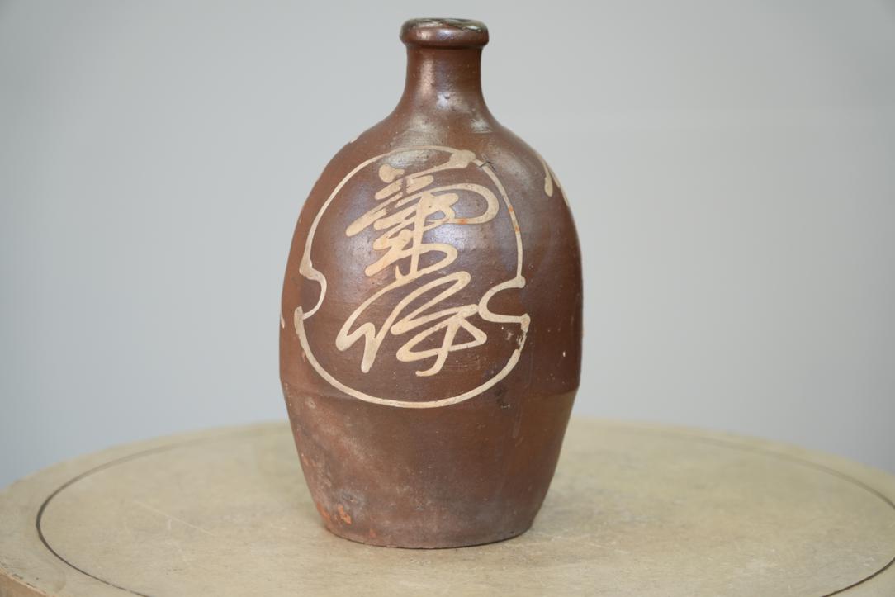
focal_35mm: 88
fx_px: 2188
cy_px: 298
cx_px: 448
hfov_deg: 23.1
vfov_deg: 15.5
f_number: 4
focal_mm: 88
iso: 1000
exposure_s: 1/100
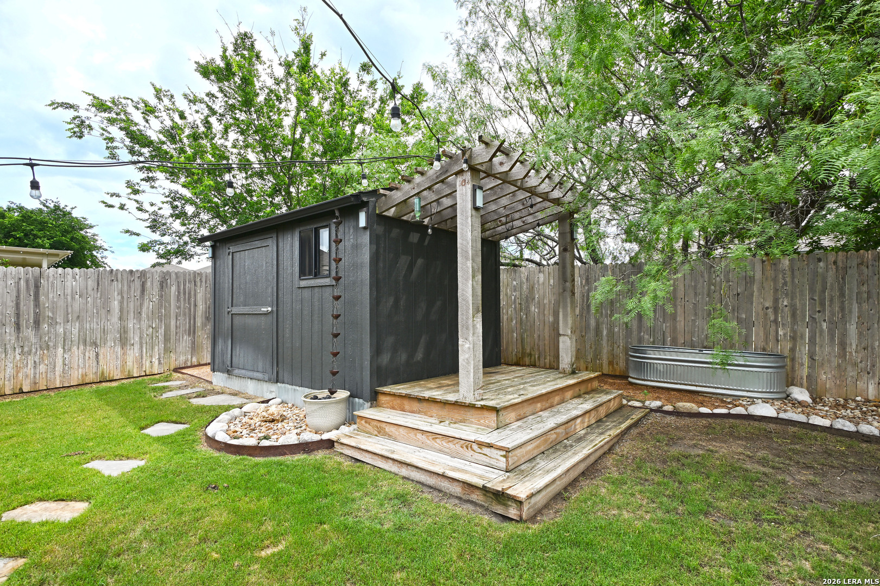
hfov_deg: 90.0
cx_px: 440
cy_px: 293
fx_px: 440
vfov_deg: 67.4
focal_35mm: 18
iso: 64
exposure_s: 1/160
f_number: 6.3
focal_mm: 12
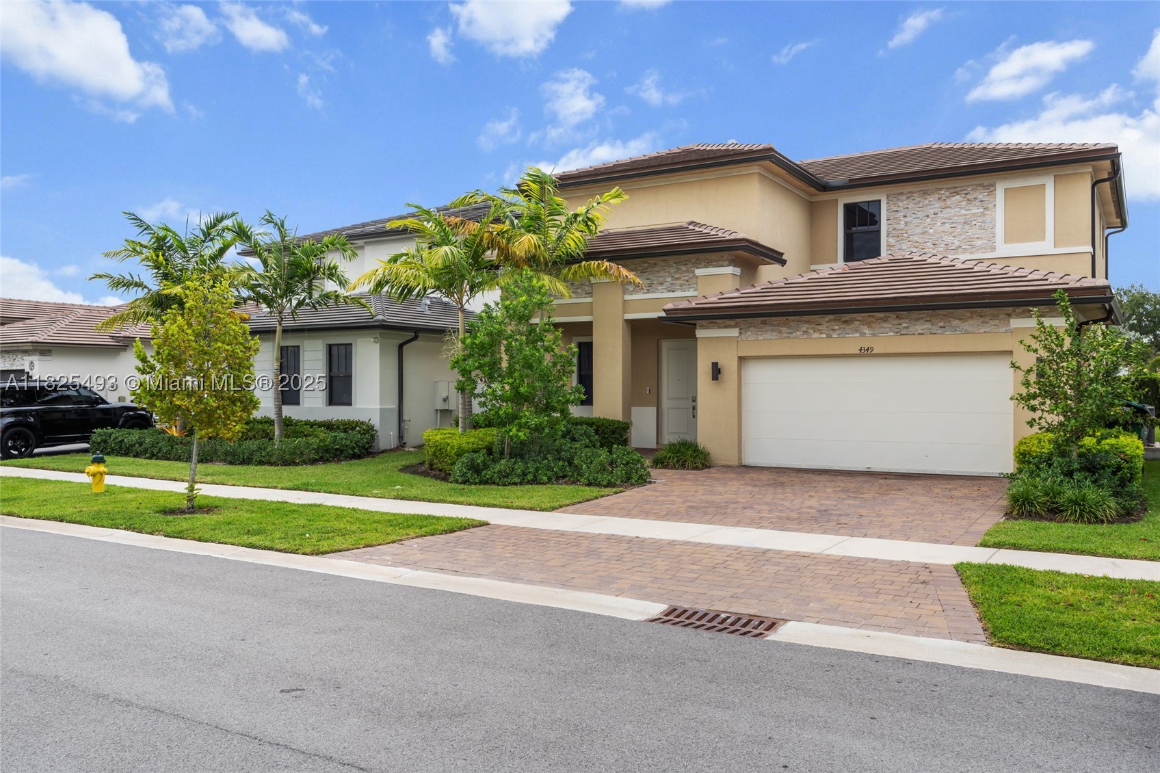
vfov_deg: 46.4
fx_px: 902
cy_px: 386
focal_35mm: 28
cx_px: 580
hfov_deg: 65.5
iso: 250
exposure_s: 1/50
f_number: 14
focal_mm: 28
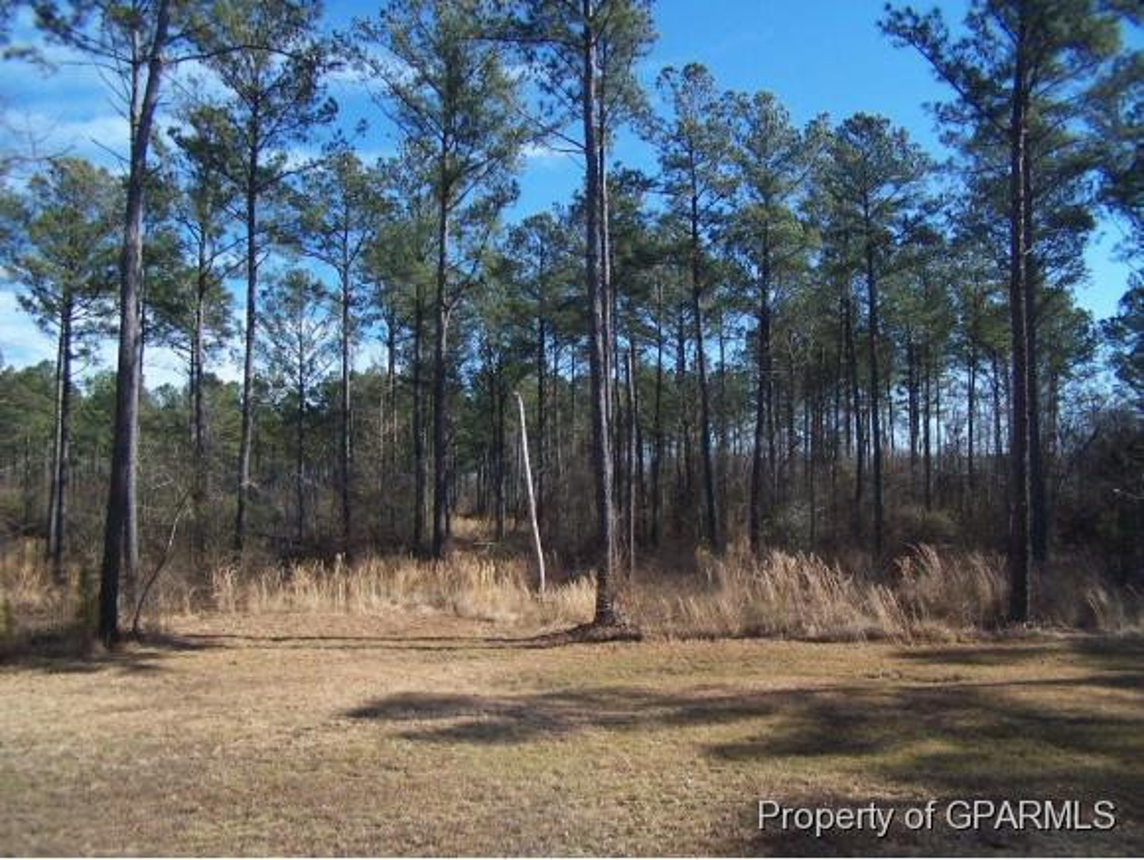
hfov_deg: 48.9
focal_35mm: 38
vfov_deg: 37.8
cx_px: 572
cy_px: 430
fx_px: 1257
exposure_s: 1/500
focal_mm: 6.3
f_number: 2.8
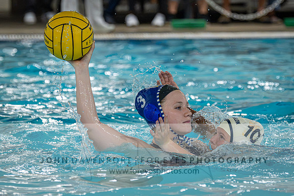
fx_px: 2144
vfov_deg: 5.2
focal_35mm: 262
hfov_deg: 7.8
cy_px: 118
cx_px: 165
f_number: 4
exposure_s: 1/1000
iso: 9000
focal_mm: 165
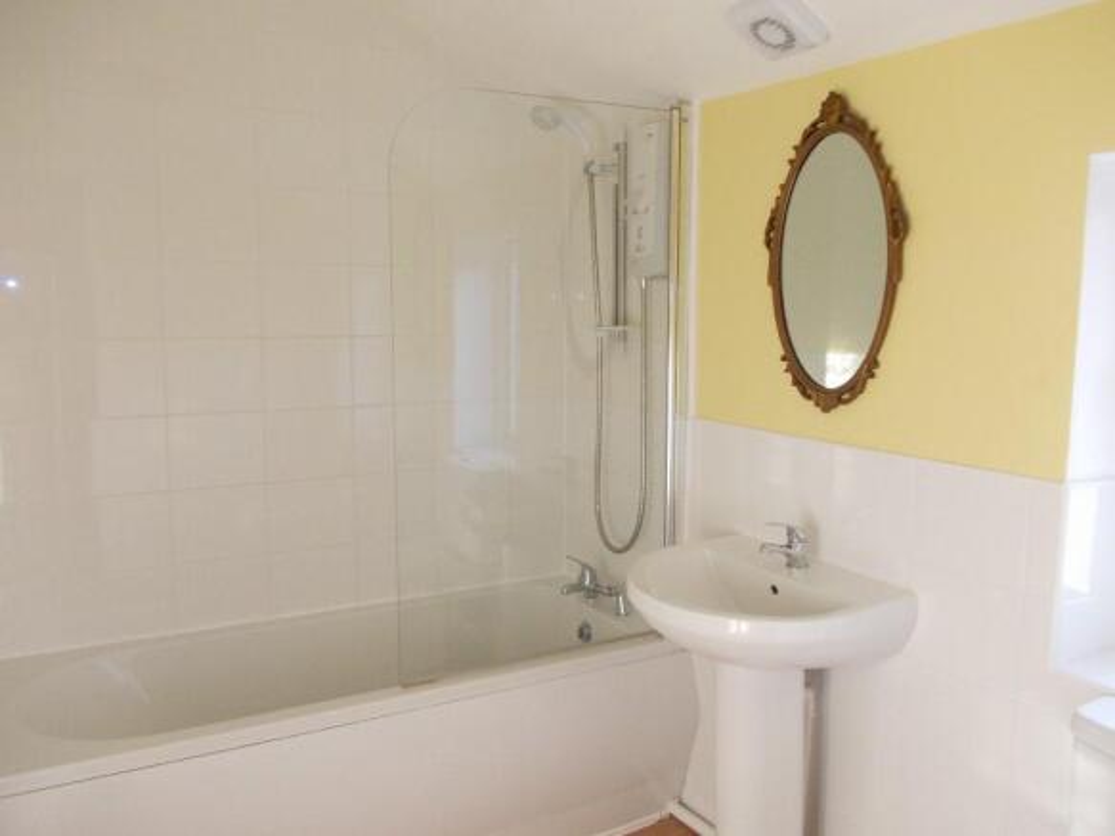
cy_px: 418
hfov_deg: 63.5
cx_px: 558
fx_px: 902
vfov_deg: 49.7
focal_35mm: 28
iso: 125
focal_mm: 4
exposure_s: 1/60
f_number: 2.7
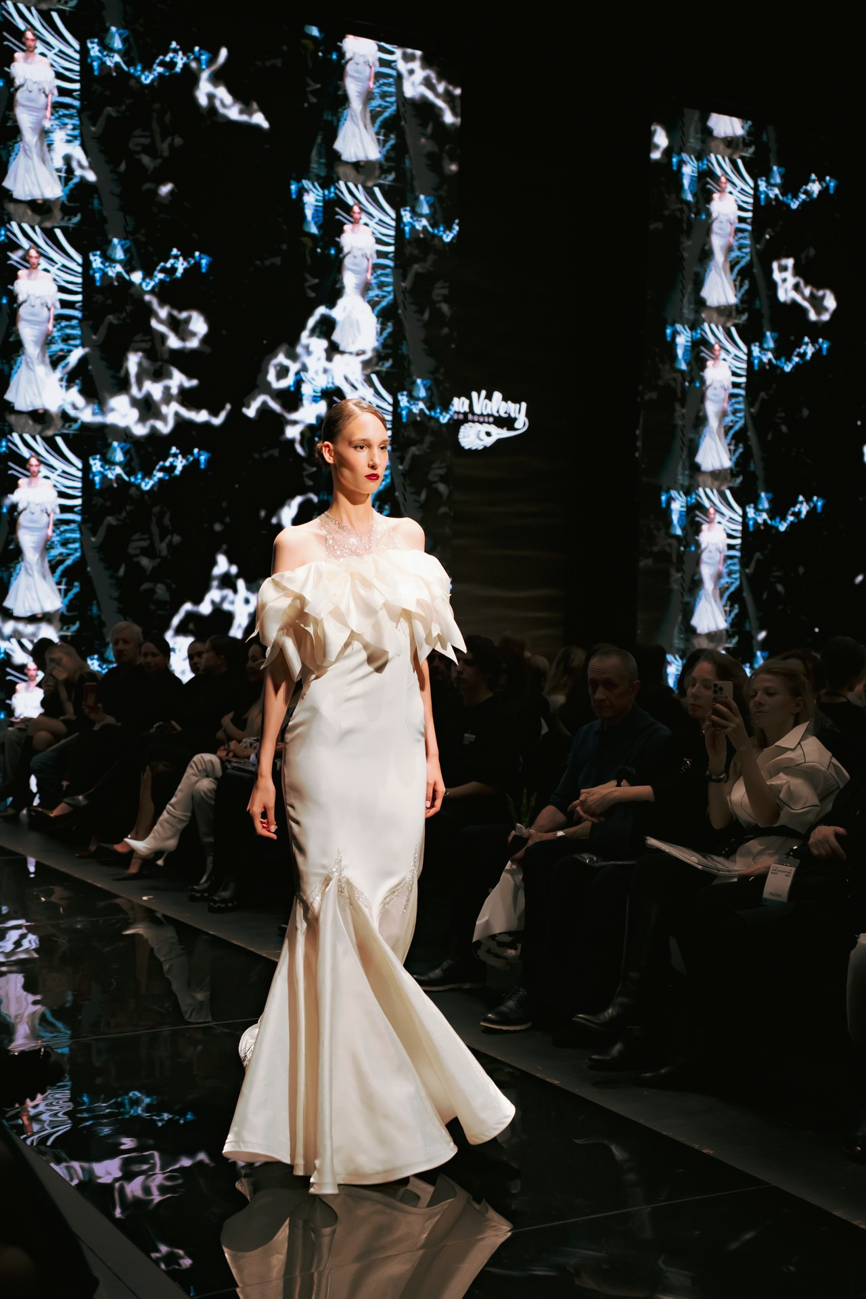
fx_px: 1696
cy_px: 650
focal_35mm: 47
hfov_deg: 28.6
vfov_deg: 41.9
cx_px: 433
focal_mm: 47
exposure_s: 1/320
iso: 3200
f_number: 3.5
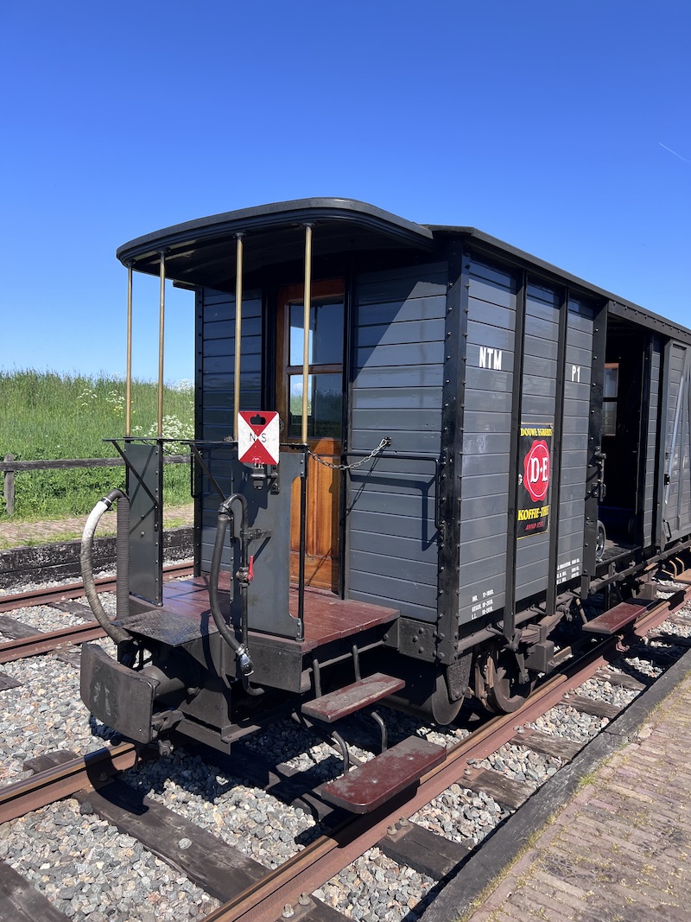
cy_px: 461
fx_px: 692
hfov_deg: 53.1
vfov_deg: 67.3
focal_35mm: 26
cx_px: 346
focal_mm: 5.7
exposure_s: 1/1972
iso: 50
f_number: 1.5
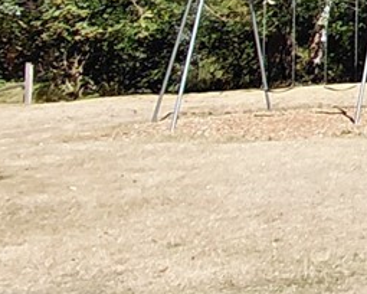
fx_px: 1064
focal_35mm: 98
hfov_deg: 14.3
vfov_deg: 14.9
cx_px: 845
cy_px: -107
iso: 40
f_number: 2.2
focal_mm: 1.64
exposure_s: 1/1285
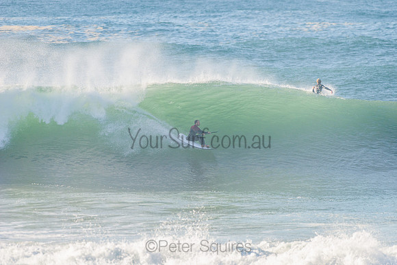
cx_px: 198
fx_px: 5515
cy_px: 132
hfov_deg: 4.1
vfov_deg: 2.8
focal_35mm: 500
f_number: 5.6
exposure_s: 1/1600
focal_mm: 500
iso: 250
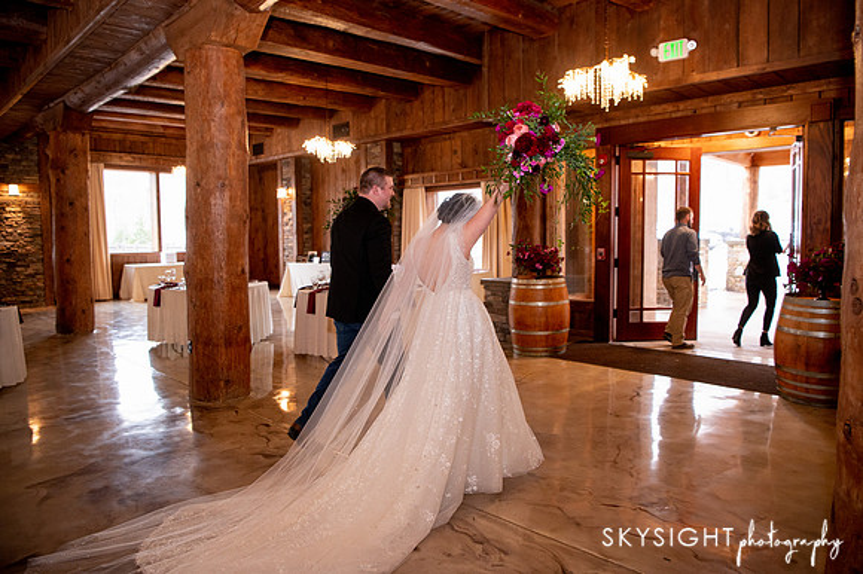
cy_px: 287
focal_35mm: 24
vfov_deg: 52.9
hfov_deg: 73.6
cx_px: 432
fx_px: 577
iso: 2500
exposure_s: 1/100
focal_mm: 24
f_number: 3.5
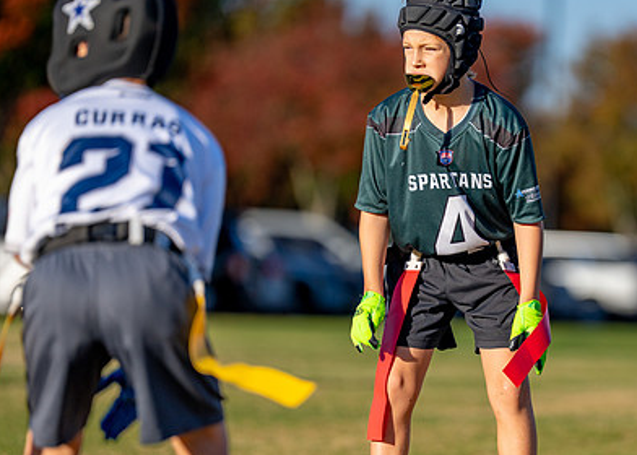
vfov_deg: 4.3
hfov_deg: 6.0
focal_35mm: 335
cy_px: 239
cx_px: 483
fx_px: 6061
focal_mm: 200
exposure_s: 1/3200
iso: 200
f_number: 2.8
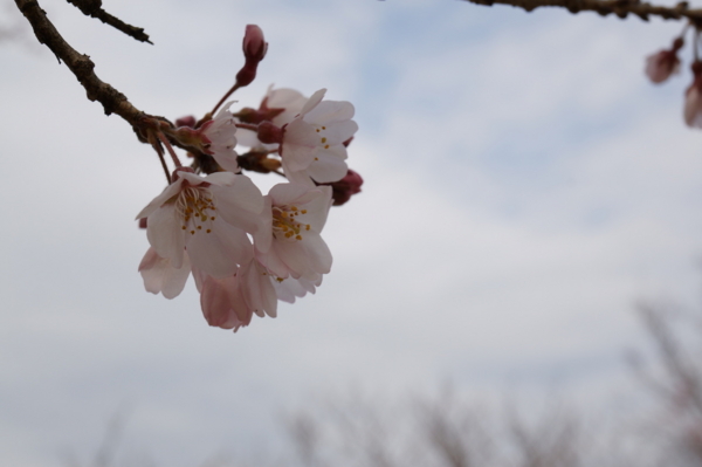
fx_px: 877
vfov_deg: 29.8
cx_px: 351
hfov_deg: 43.6
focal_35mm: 45
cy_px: 234
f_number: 9
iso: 100
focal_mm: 30
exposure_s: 1/250
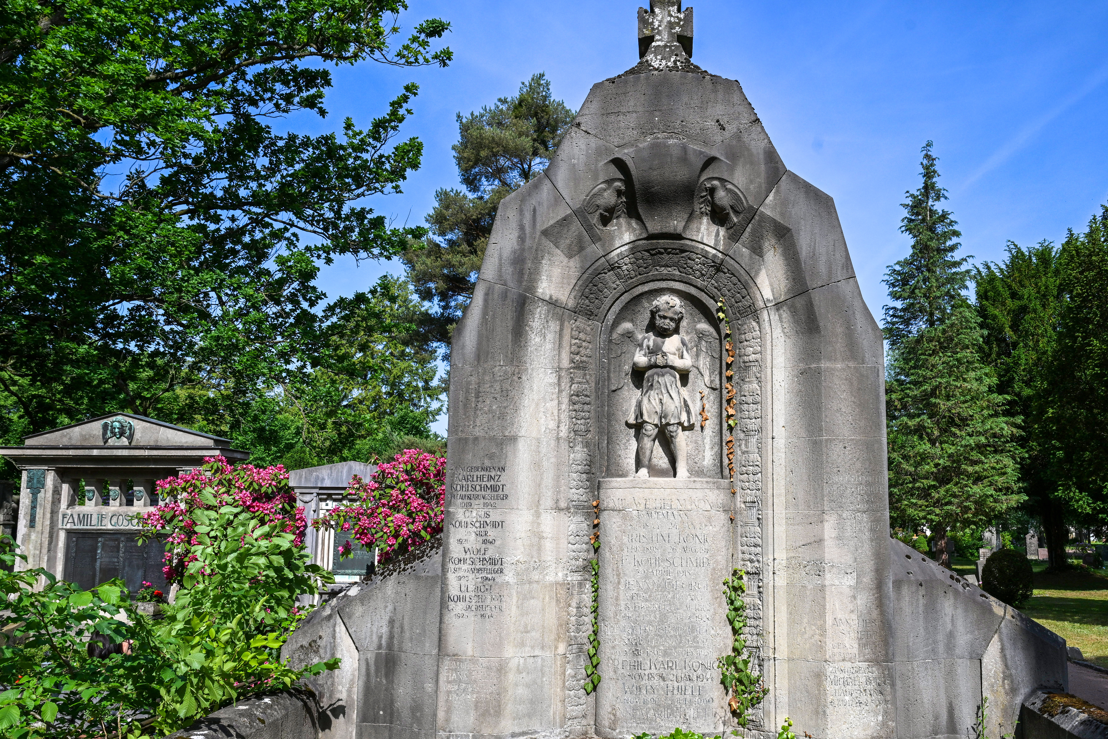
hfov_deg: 65.2
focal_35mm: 28
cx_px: 632
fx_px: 862
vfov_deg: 46.3
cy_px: 422
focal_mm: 24
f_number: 8
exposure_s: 1/1250
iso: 400
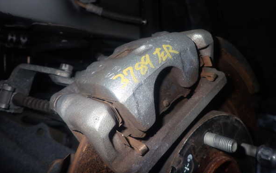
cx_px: 140
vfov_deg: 46.0
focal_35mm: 27
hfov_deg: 68.4
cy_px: 79
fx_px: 203
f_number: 5.6
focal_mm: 4.5
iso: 200
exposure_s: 1/30
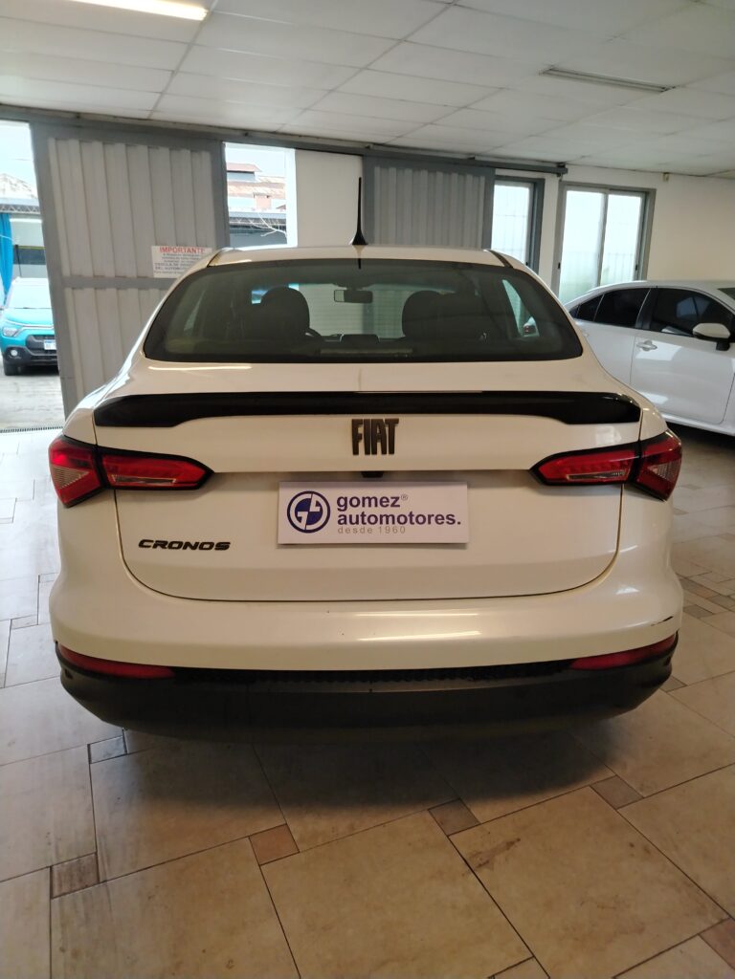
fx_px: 679
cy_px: 490
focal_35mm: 24
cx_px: 368
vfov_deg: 71.6
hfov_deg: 56.8
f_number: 1.75
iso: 566
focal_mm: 5.25
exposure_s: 1/50
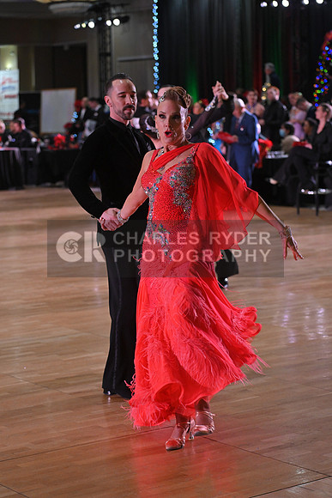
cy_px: 249
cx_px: 166
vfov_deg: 22.6
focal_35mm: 90
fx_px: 1244
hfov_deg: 15.2
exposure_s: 1/320
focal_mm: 90
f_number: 4
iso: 2000
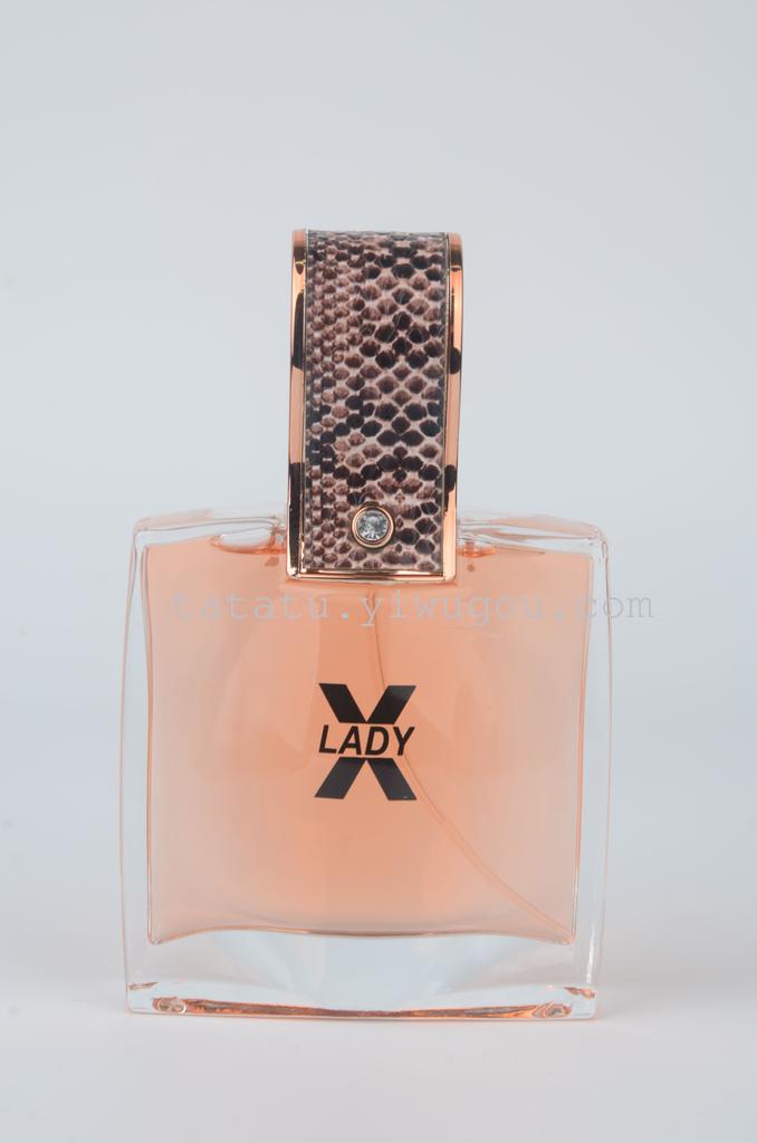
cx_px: 378
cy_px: 572
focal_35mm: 105
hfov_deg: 13.0
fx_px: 3327
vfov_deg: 19.5
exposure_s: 1/13
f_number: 13
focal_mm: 70
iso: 125
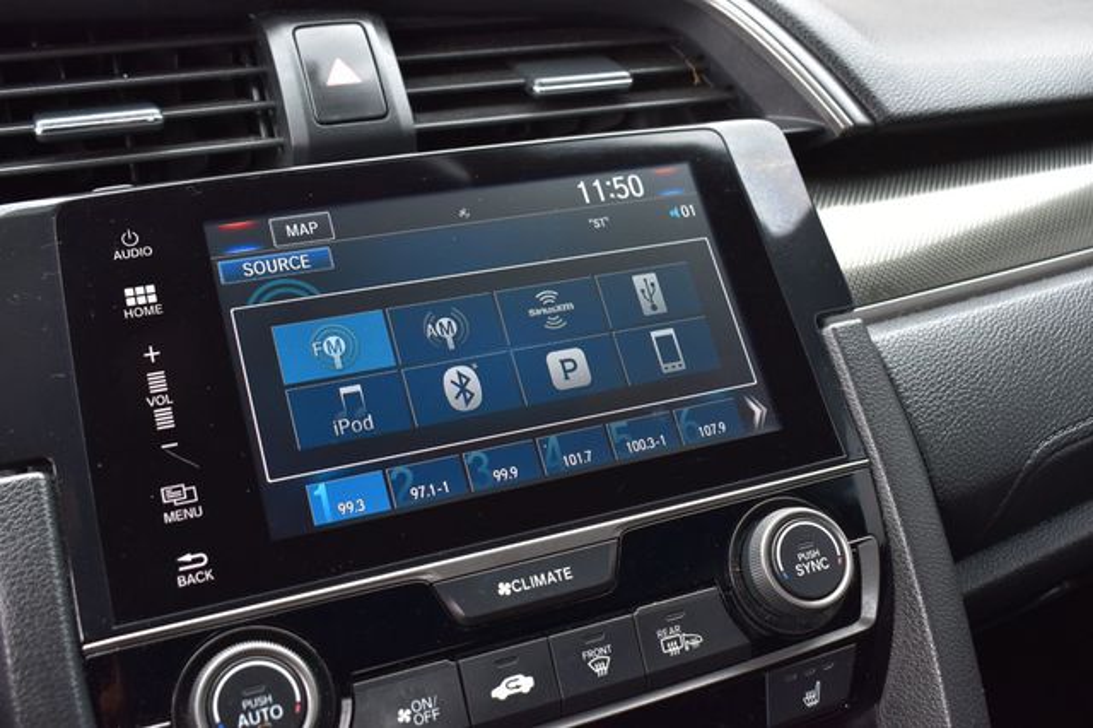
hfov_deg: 49.6
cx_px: 546
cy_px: 364
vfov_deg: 34.2
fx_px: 1183
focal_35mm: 39
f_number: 8
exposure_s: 1/50
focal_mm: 26
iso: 400
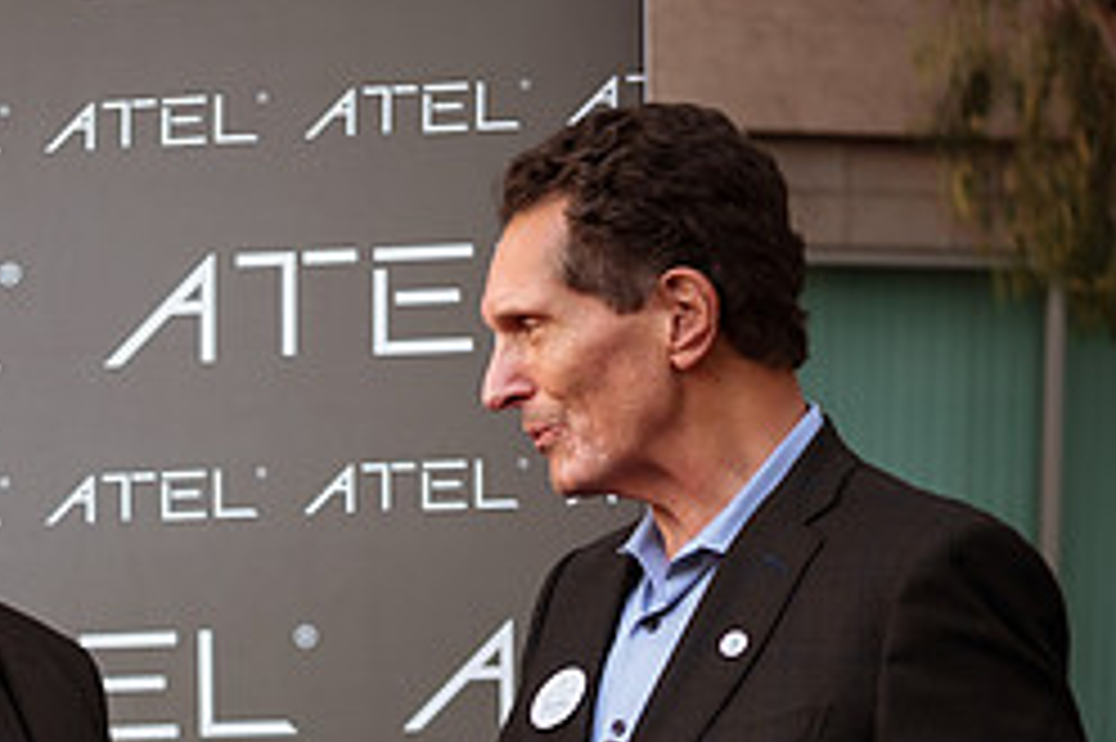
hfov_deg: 23.9
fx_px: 2540
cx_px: 45
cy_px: 753
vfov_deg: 16.3
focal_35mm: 82
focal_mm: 35
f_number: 1.8
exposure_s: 1/640
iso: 320
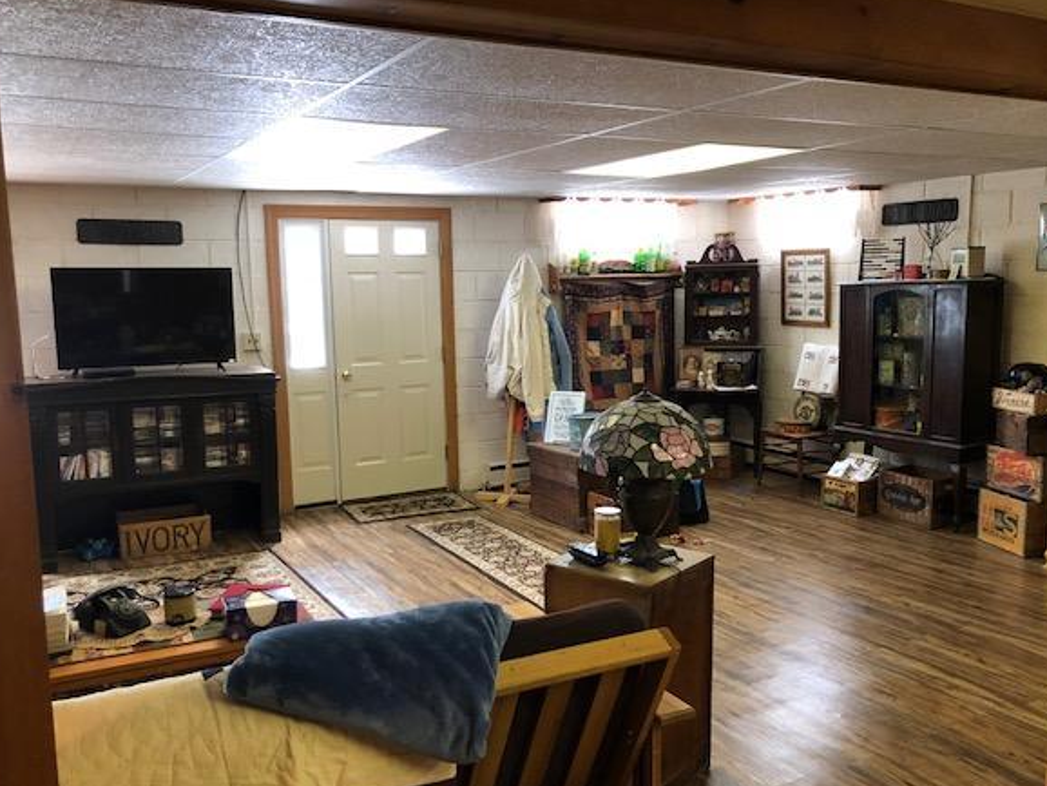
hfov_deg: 58.3
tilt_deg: -9.3
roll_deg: +0.4
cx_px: 522
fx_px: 938
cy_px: 422
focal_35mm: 31
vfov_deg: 45.4
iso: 80
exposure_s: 1/15
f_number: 1.8
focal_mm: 3.99
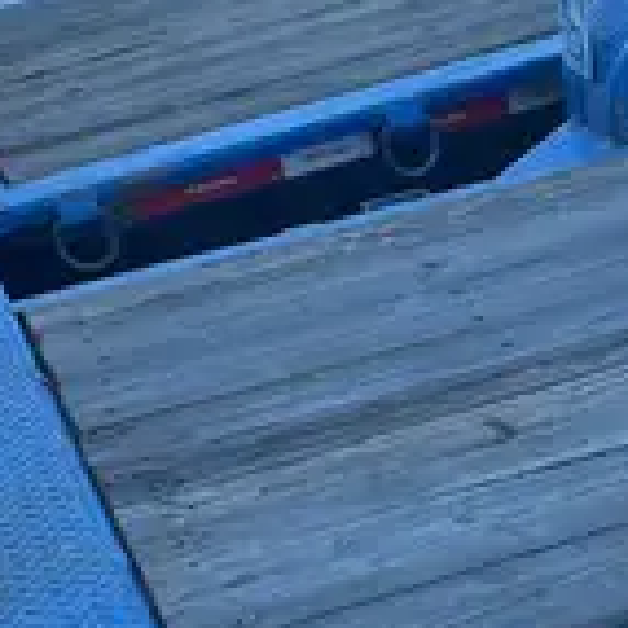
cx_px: 654
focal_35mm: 118
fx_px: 2422
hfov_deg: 14.5
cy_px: 441
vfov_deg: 14.7
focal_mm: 5.1
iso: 50
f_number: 1.6
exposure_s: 1/821
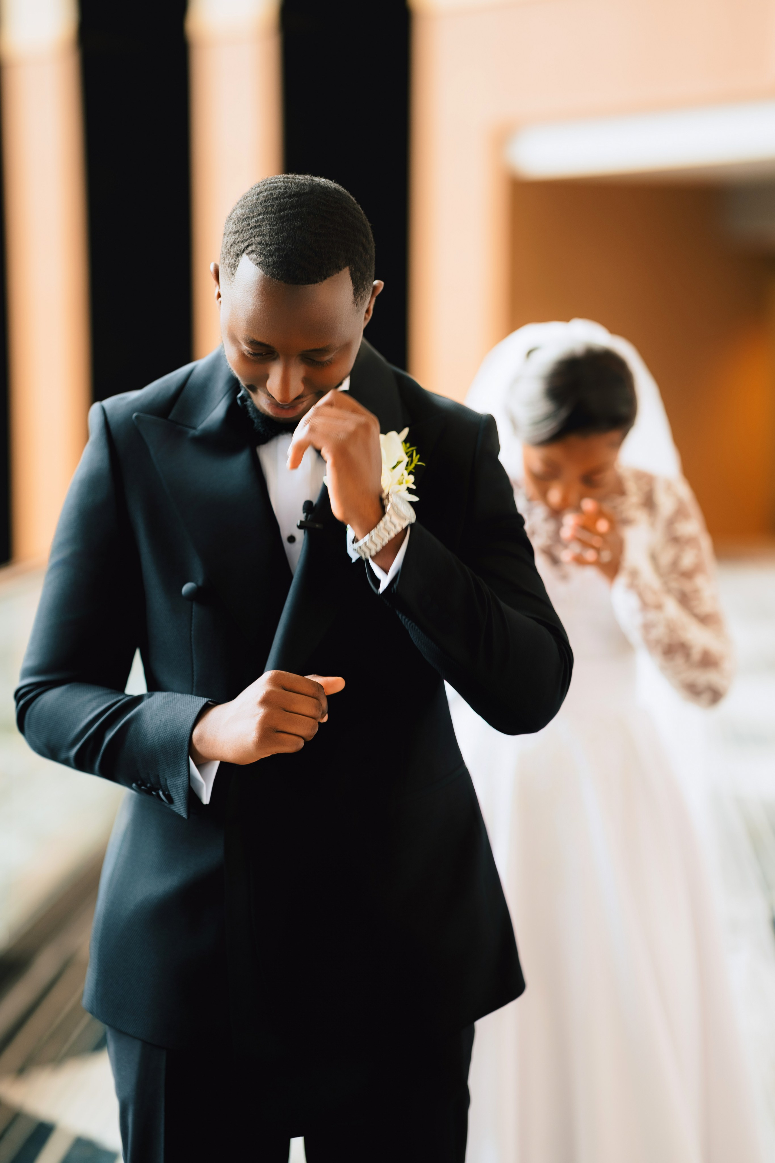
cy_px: 582
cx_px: 388
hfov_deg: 16.1
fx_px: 2745
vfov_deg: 23.9
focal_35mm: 85
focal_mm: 85
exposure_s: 1/100
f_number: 1.6
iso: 125
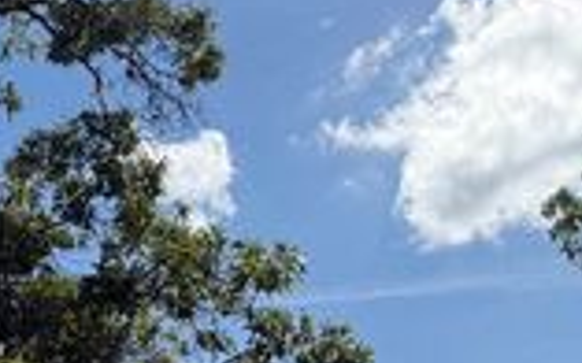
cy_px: 317
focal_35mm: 81
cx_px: 411
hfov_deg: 25.3
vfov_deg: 15.9
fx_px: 1284
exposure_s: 1/9091
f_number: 1.78
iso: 80
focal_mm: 6.76
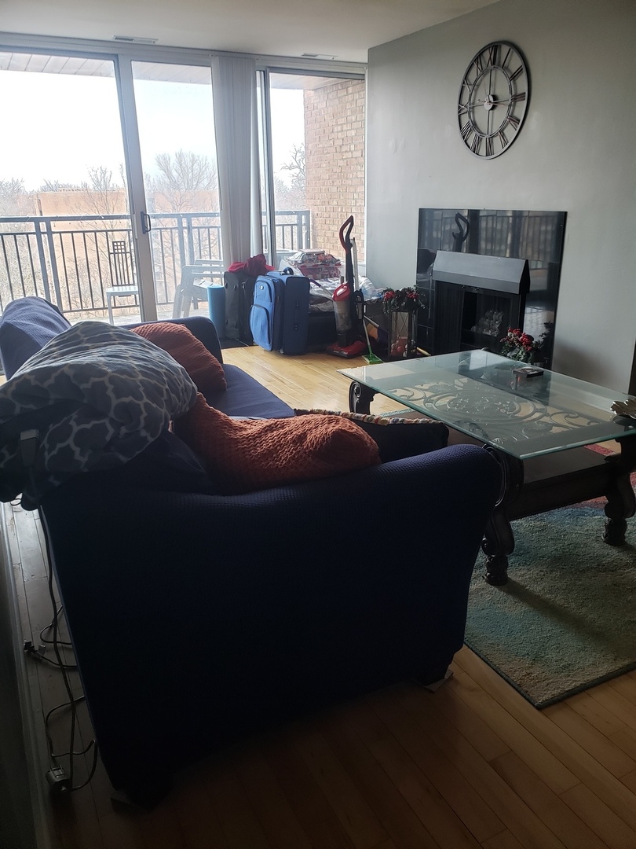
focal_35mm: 26
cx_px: 318
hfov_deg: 53.1
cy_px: 424
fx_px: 637
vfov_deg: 67.3
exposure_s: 1/60
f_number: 2.4
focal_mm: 4.3
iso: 100
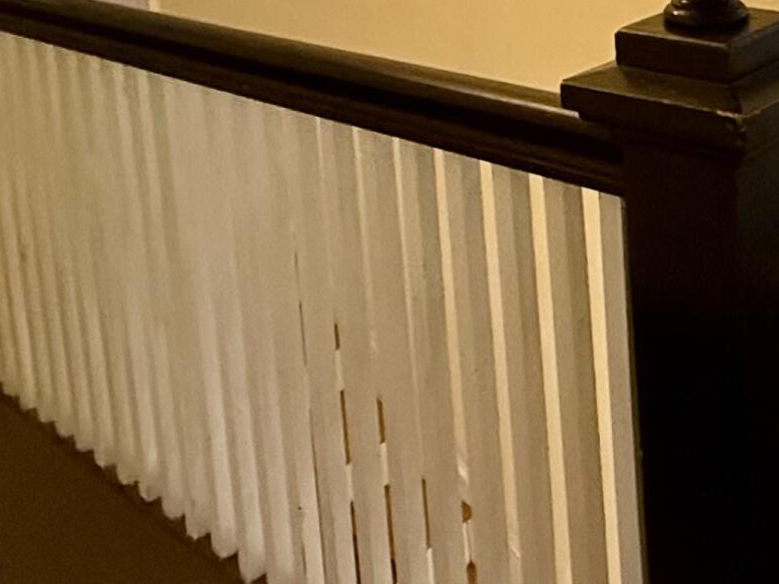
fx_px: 1215
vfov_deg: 24.1
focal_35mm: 54
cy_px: -148
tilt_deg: -5.1
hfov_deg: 34.7
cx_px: 600
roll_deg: +3.1
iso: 1000
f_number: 2.2
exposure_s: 1/60
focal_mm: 2.22
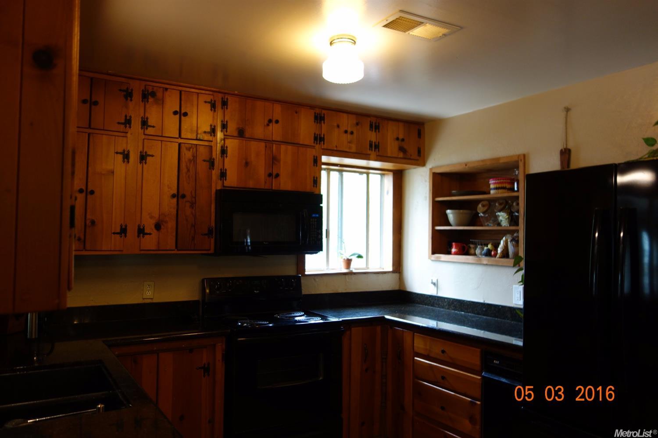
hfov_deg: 65.5
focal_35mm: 28
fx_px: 512
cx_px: 329
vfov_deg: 46.4
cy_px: 219
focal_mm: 10.4
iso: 125
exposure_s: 1/30
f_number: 1.8
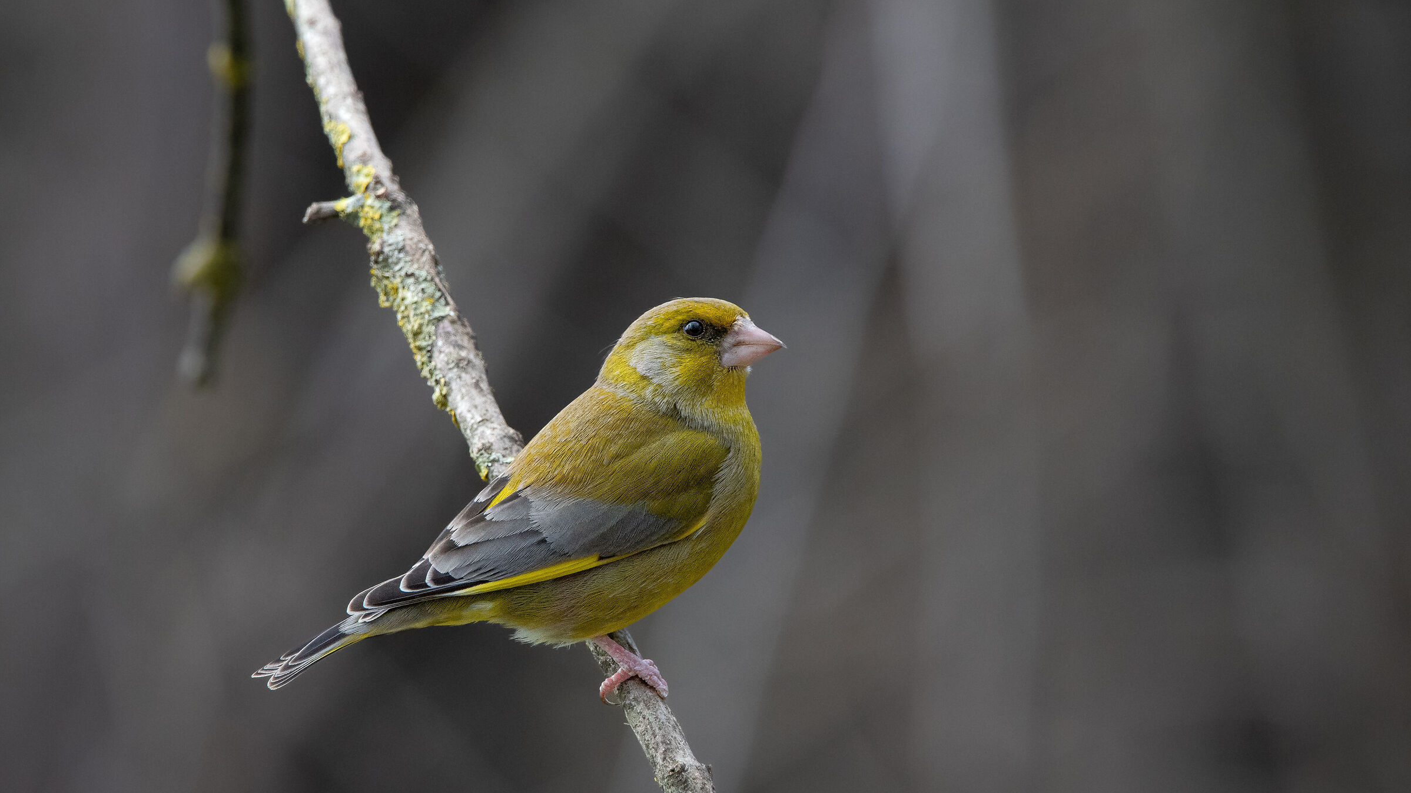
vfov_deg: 1.3
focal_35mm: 944
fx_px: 35317
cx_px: 706
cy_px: 438
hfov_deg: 2.3
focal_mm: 600
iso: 1600
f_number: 8
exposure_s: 1/1000
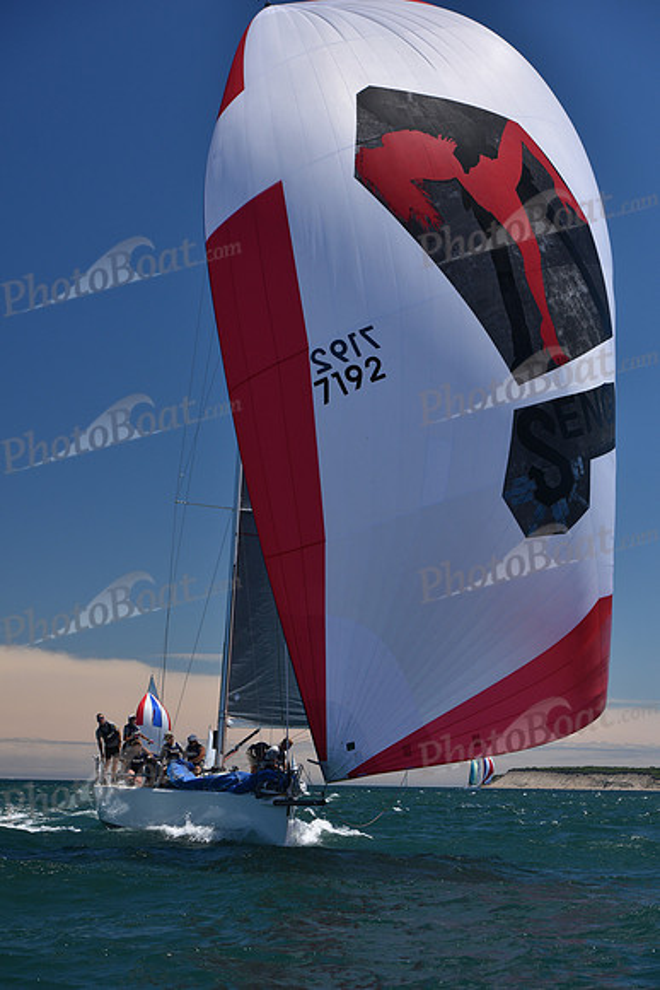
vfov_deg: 28.8
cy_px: 495
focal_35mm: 70
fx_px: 1924
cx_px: 330
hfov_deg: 19.5
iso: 250
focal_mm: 70
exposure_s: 1/800
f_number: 6.3
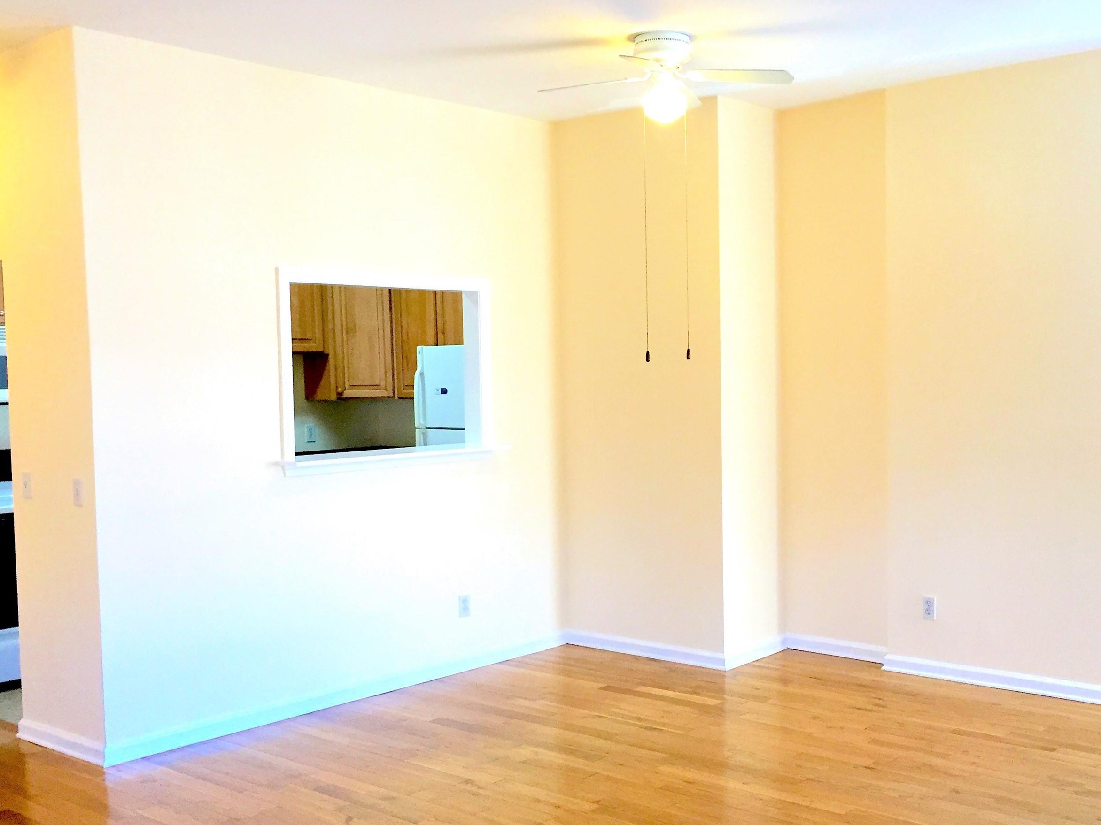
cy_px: 452
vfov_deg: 37.7
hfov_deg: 48.3
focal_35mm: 38
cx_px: 713
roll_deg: -0.1
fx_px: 1209
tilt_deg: -2.8
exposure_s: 1/30
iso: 50
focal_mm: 4.15
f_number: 2.2
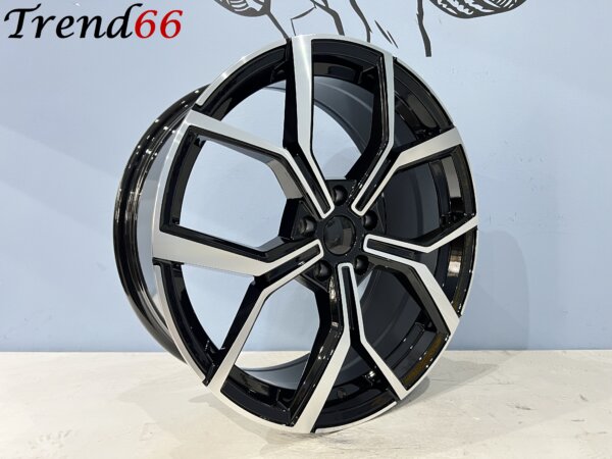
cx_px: 306
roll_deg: +1.3
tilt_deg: -3.9
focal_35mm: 26
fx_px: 460
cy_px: 230
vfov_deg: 53.1
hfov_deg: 67.3
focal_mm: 5.7
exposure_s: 1/25
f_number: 1.5
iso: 800
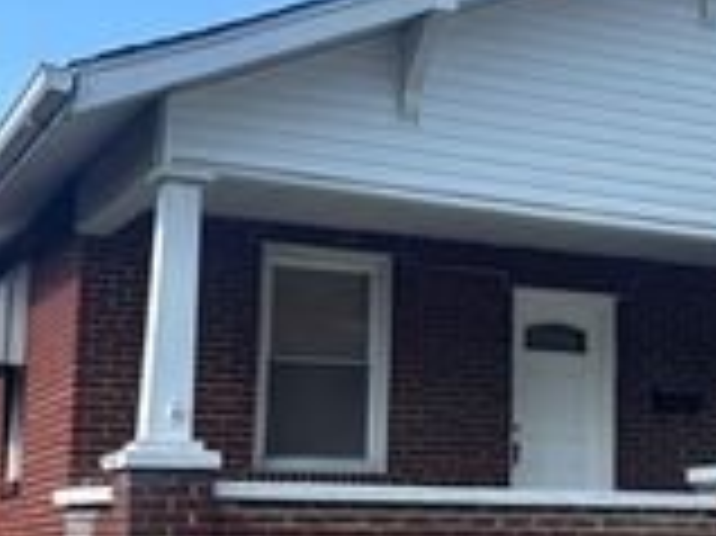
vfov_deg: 18.0
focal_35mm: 82
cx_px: 684
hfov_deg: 23.1
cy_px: 286
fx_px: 1695
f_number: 1.6
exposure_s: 1/1845
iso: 50
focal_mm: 5.96
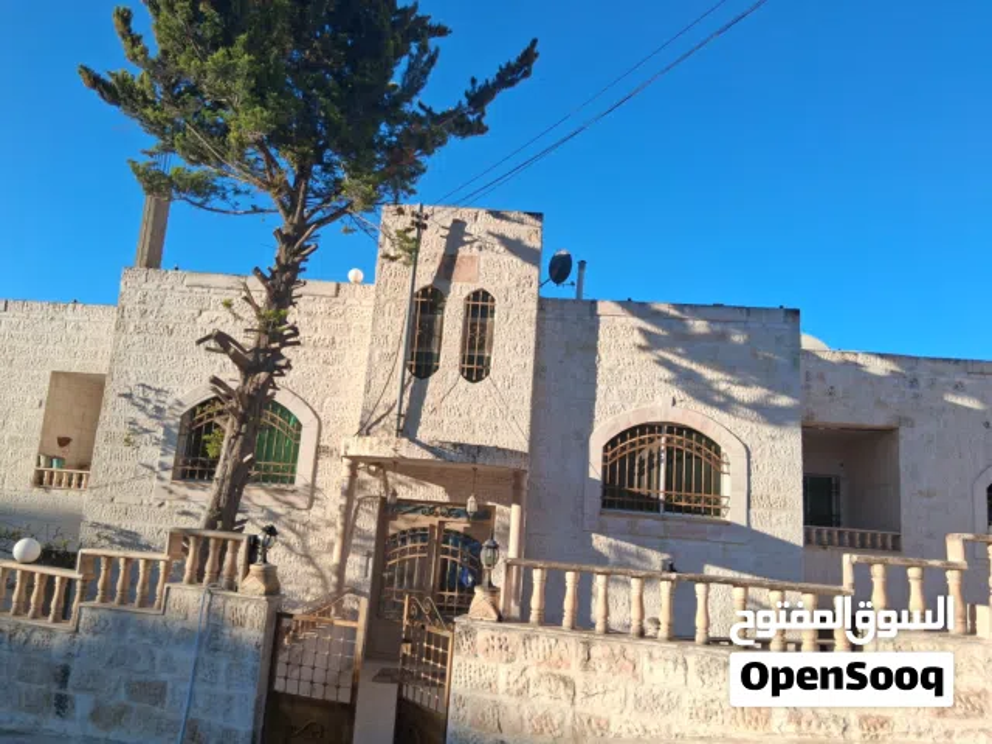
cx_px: 496
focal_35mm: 26
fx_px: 745
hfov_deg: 67.3
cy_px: 372
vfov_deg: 53.1
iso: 25
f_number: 1.8
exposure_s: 1/385
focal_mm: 3.98
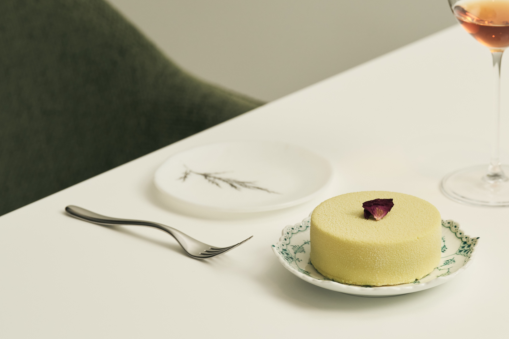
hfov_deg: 12.0
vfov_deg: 8.0
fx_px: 2418
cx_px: 354
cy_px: 84
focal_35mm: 171
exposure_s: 1/200
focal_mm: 101
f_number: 5.6
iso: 500
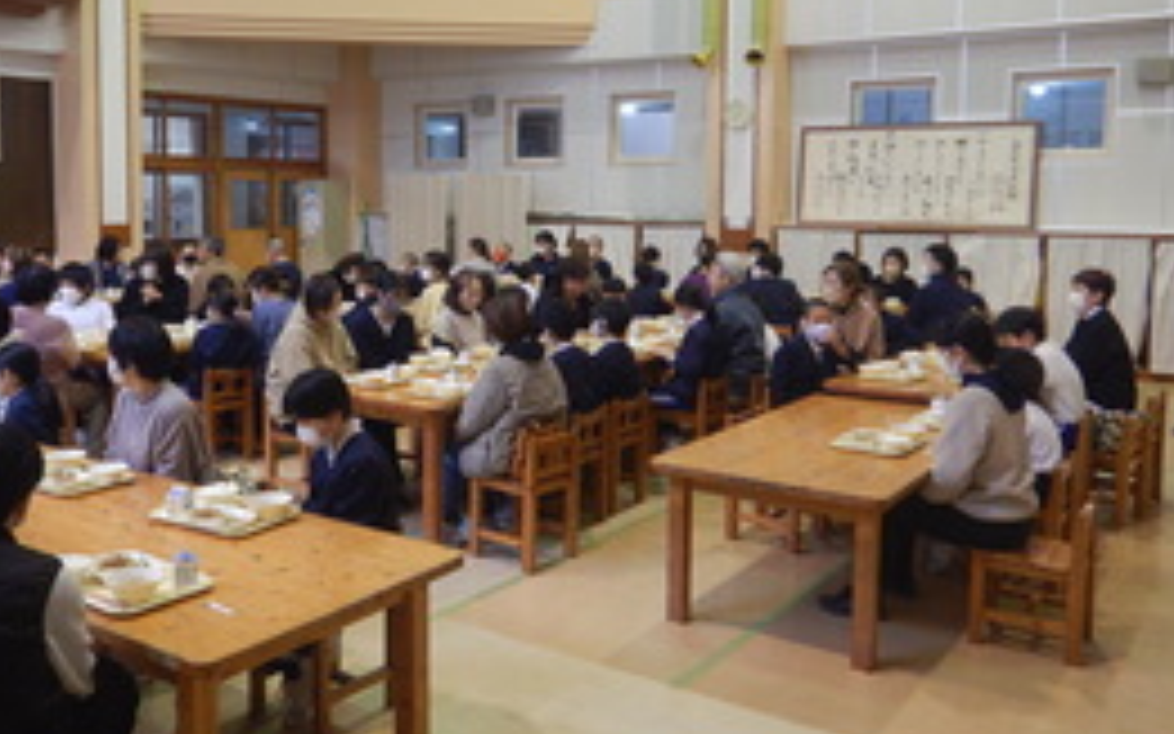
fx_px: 1088
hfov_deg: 56.3
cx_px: 470
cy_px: 275
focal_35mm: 34
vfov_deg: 37.0
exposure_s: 1/30
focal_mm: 4.3
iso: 250
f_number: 2.8
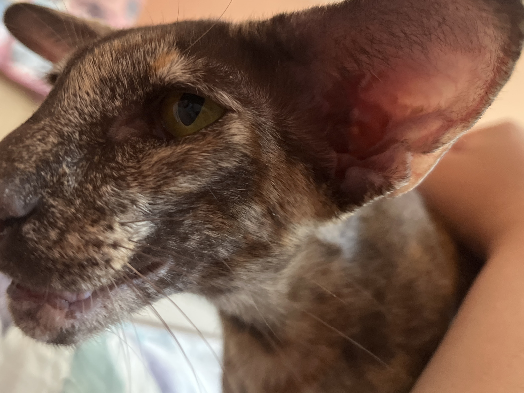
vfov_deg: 42.8
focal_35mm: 33
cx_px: 225
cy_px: 163
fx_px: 500
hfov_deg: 55.2
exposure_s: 1/60
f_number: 1.6
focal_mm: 5.1
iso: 400
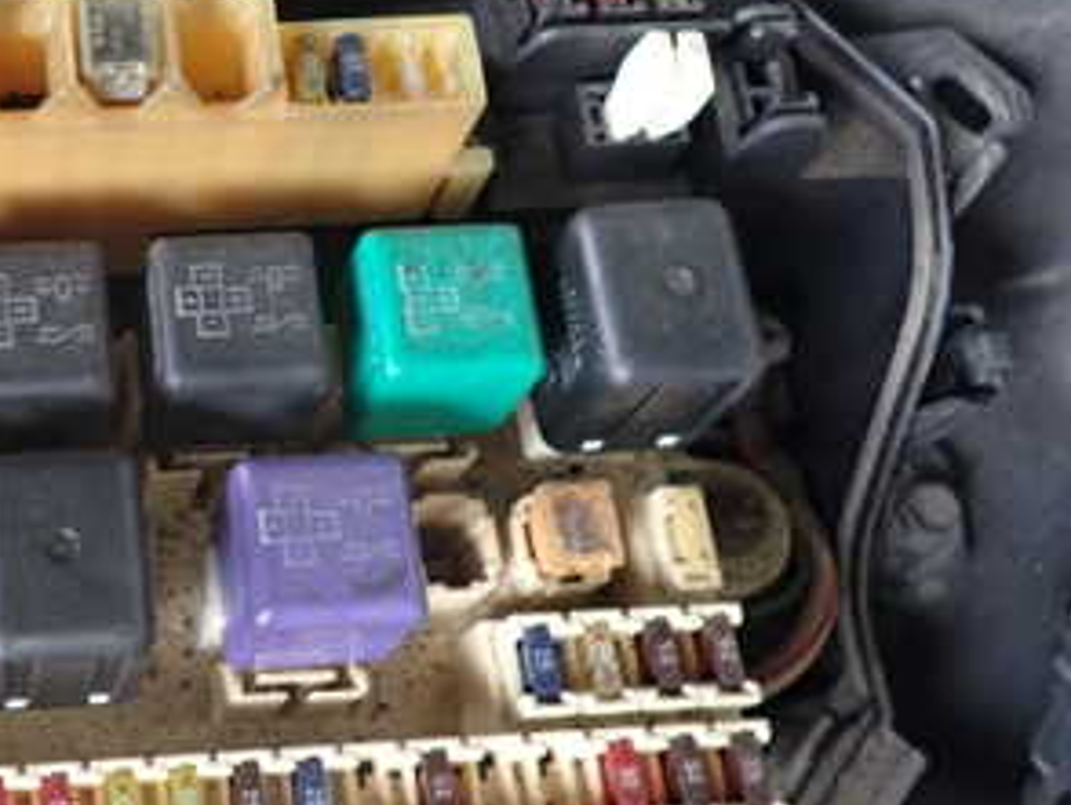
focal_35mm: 51
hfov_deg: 34.9
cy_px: 328
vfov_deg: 28.5
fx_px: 1579
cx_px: 66
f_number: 2
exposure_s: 1/30
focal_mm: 4.5
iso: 200
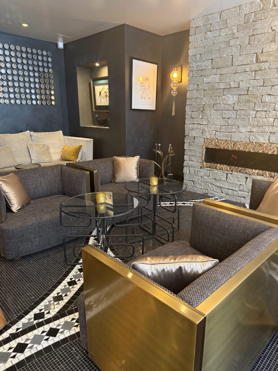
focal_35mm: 24
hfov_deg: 56.8
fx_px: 257
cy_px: 186
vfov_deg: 71.6
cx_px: 139
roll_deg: -0.7
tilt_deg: -14.9
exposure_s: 1/50
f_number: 1.78
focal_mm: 6.76
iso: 500
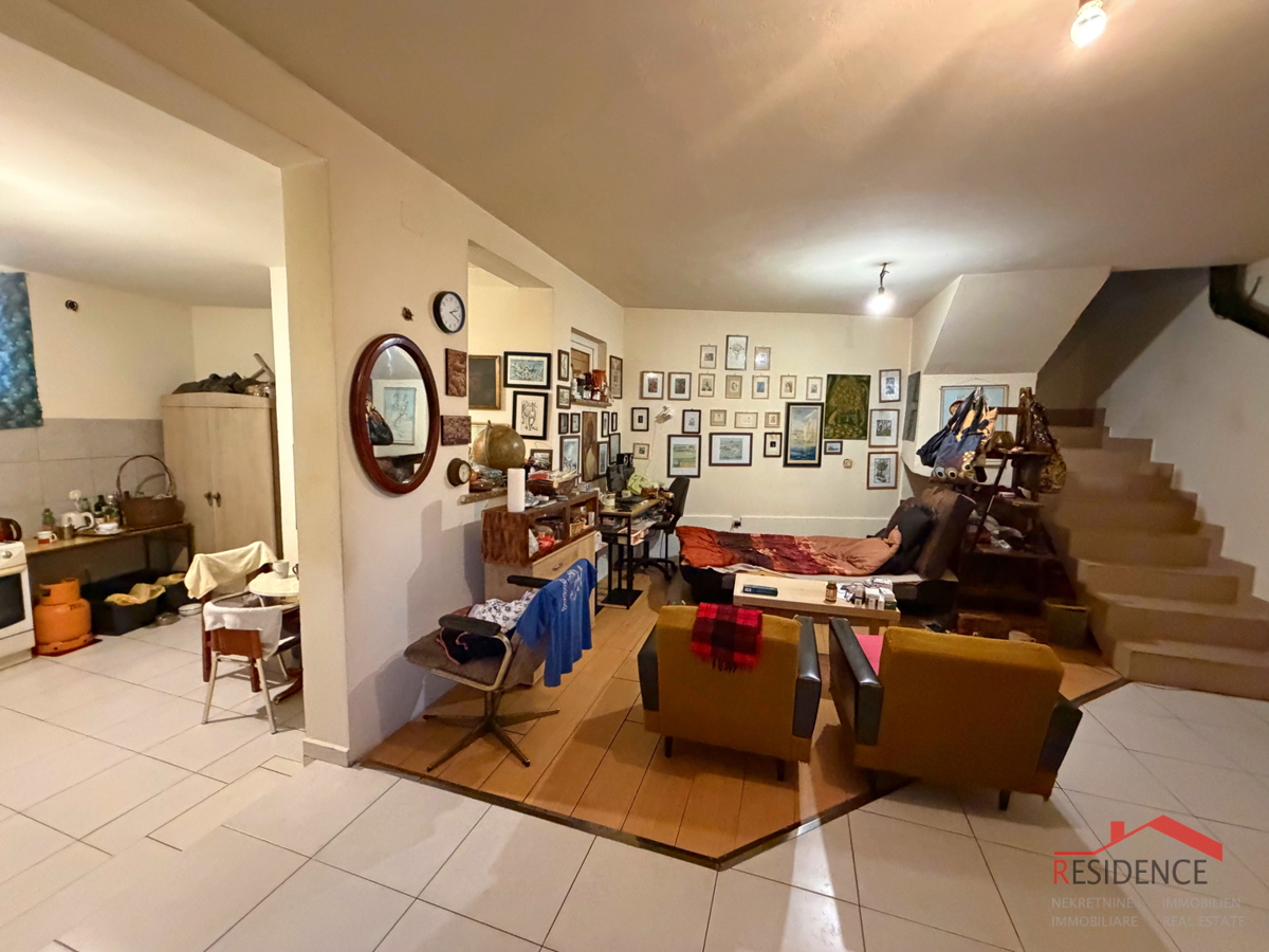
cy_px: 476
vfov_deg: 85.7
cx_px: 634
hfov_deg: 102.1
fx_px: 513
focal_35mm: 14
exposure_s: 1/50
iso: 1000
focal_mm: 2.22
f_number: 2.2
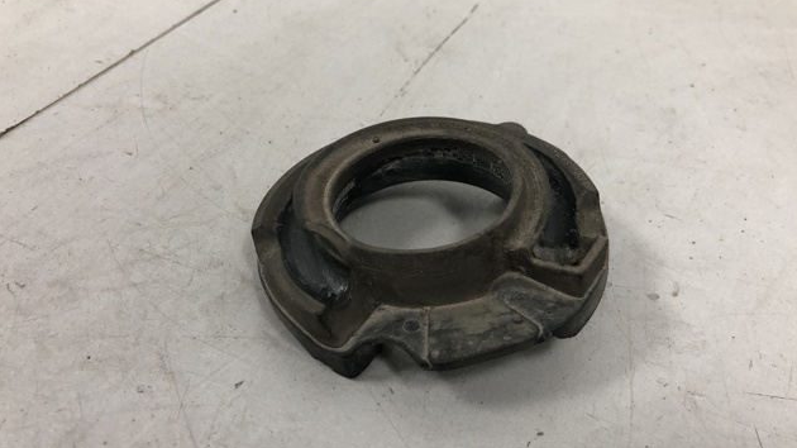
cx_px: 402
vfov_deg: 37.7
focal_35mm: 31
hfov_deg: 62.6
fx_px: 655
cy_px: 229
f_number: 1.8
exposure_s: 1/25
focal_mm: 4
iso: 32
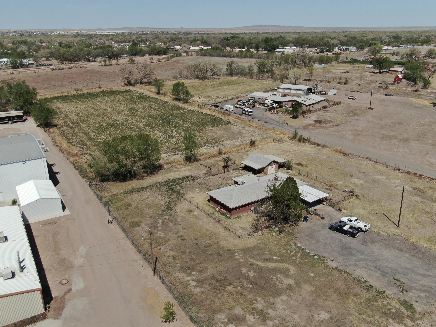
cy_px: 164
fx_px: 378
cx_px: 218
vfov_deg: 46.8
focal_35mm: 30
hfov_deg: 60.0
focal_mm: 5.22
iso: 100
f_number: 3.1
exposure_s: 1/120
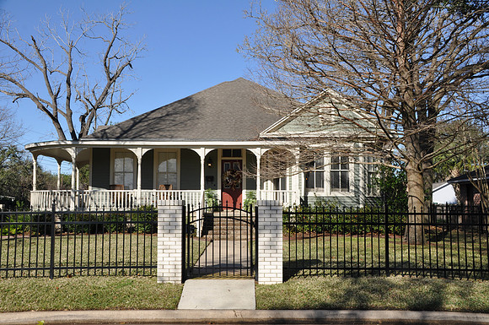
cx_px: 244
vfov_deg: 31.8
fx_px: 570
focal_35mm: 42
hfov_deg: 46.5
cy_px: 162
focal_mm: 28
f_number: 13
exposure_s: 1/160
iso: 200
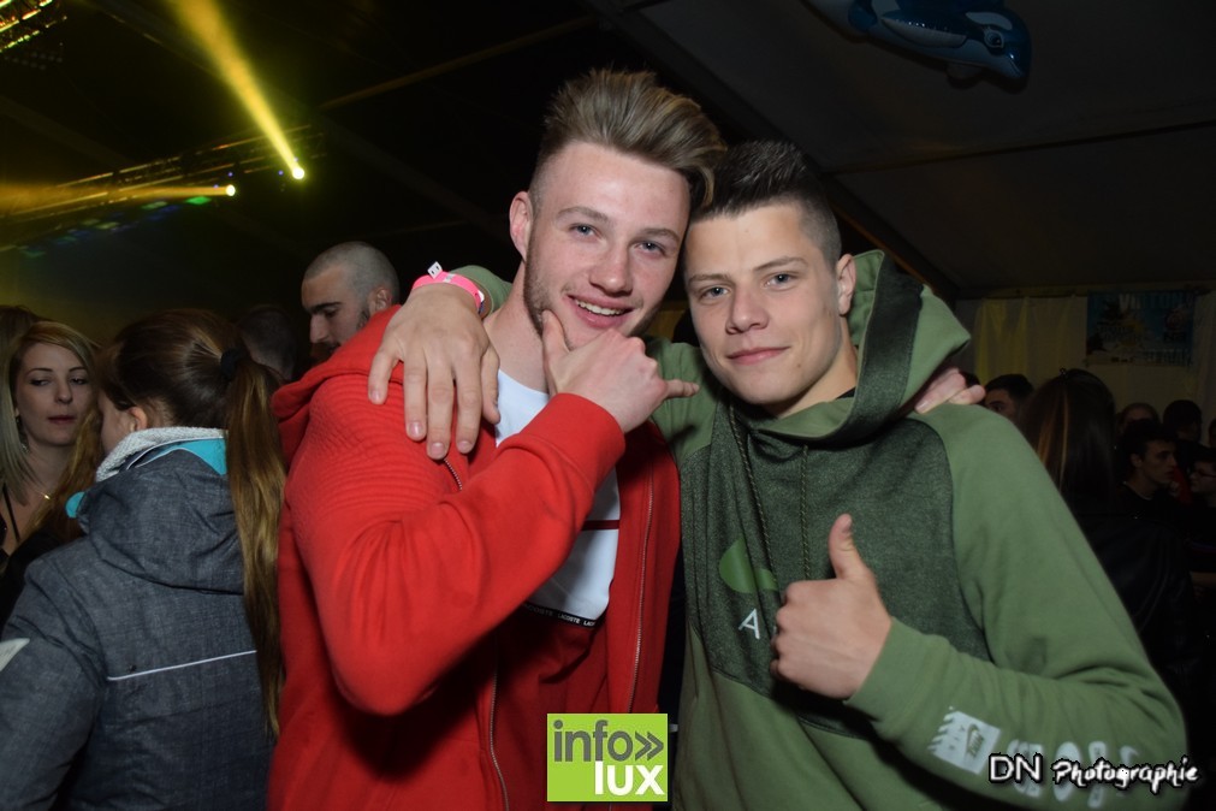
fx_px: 1115
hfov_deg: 57.2
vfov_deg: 40.0
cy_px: 406
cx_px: 608
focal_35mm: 33
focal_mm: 22
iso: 1600
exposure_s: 1/60
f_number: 3.8
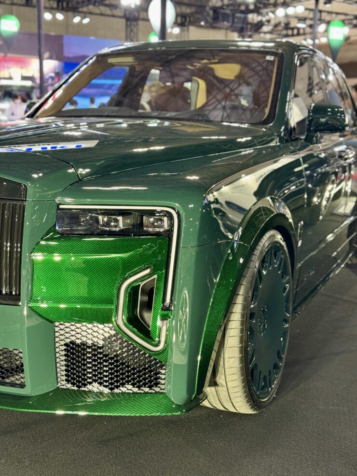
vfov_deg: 39.7
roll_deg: -2.1
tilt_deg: -10.2
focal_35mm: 48
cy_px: 238
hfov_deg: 30.3
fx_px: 660
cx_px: 178
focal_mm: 6.76
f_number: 1.78
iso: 250
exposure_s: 1/50
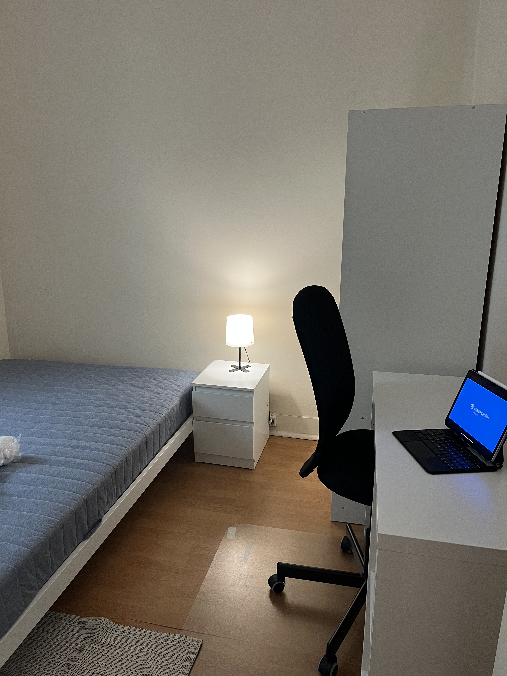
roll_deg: +0.8
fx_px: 508
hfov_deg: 53.1
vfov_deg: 67.3
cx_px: 254
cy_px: 338
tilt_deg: -15.0
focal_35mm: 26
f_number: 1.6
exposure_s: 1/50
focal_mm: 5.1
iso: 160
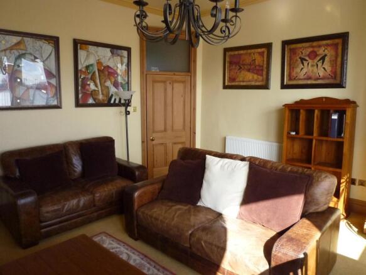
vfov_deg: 54.9
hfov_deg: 69.4
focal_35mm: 25
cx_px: 183
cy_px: 138
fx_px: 264
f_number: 2.8
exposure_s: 1/250
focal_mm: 4.5
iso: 320
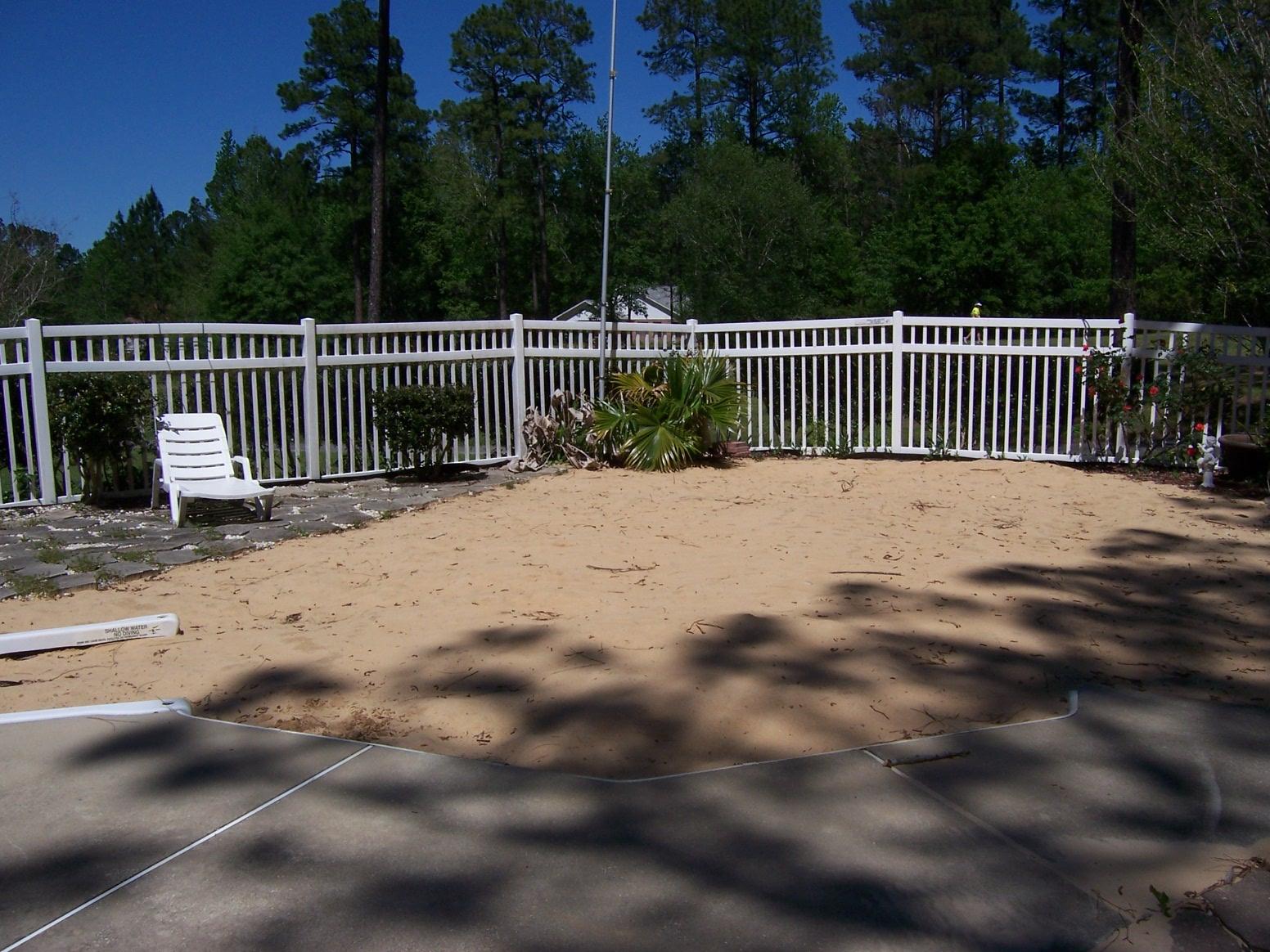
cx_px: 635
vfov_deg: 42.9
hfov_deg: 55.4
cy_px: 476
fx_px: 1211
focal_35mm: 33
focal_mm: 5.5
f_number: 5.6
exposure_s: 1/1000
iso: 80
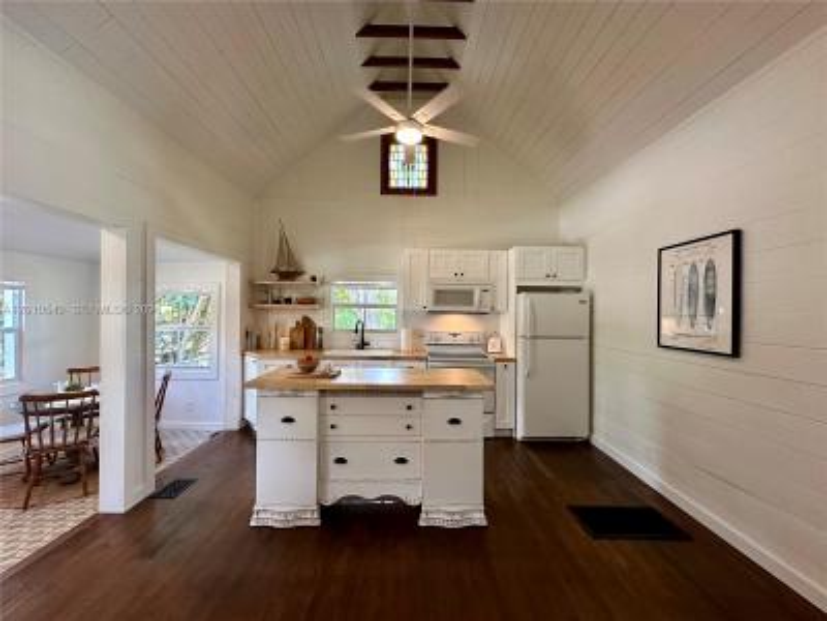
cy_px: 310
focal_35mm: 14
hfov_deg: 102.1
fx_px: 334
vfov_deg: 85.7
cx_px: 414
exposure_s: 1/120
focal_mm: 2.22
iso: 320
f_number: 2.2
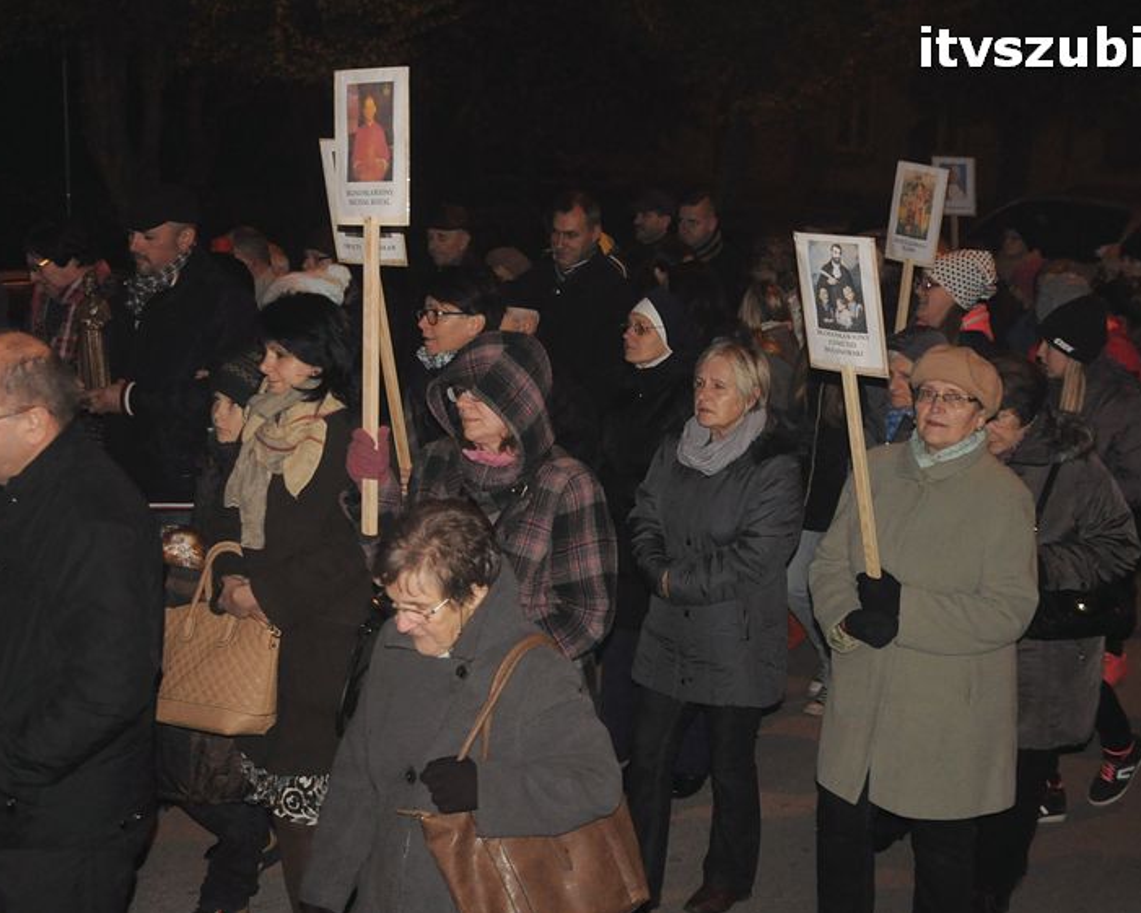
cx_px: 594
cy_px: 458
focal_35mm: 58
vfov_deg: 26.2
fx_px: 1959
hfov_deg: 32.5
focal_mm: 34
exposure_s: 1/60
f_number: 5
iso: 2000
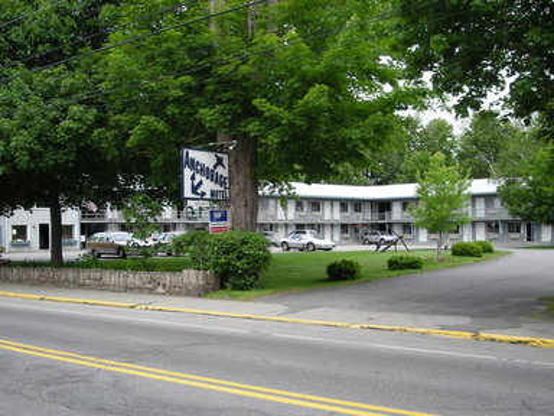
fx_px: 560
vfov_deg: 40.7
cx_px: 277
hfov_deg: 52.6
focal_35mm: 35
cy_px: 208
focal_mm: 5.7
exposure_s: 1/289
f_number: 2.8
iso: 50
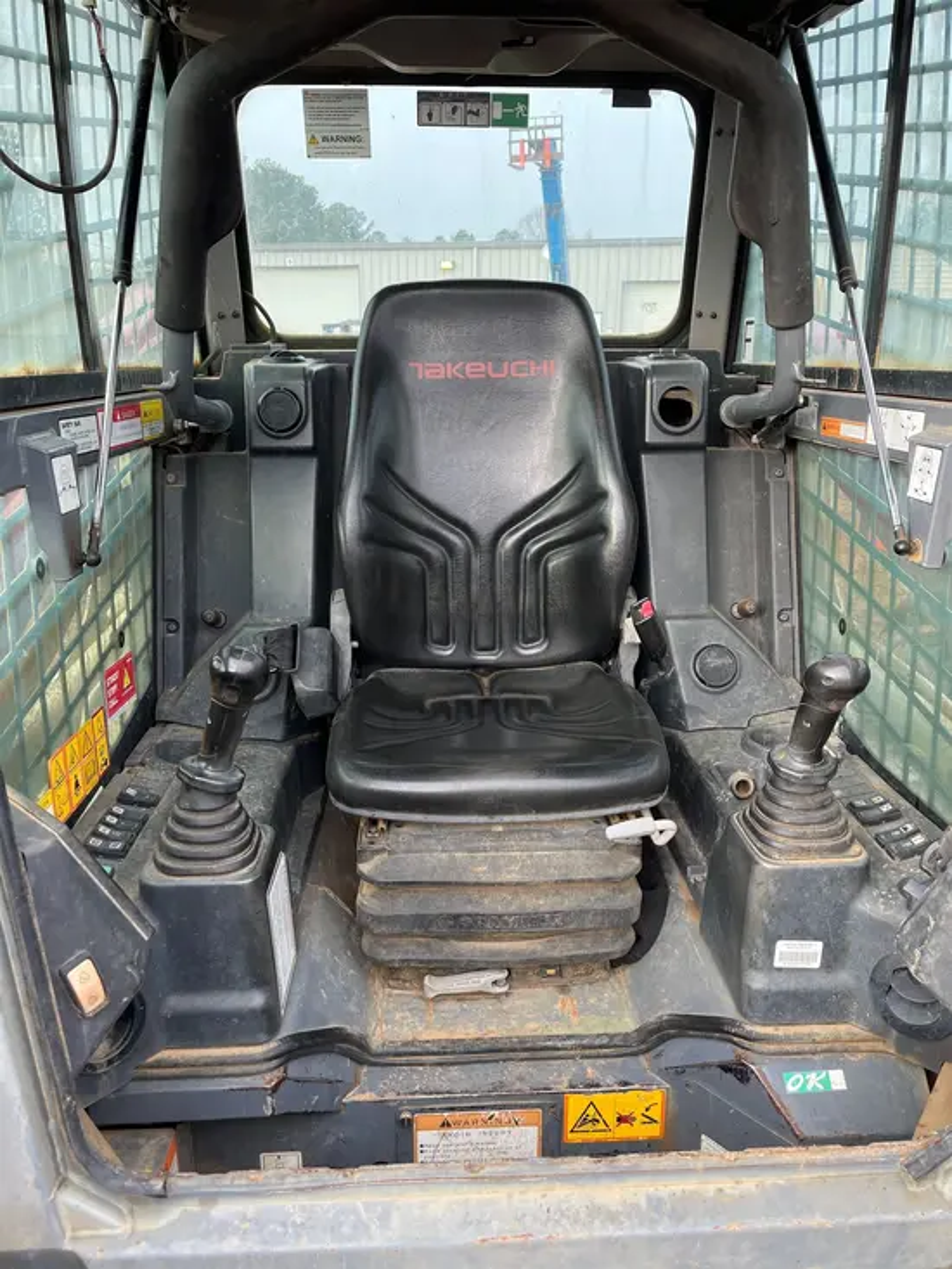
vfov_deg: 67.3
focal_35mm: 26
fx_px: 953
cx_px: 476
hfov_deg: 53.1
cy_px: 634
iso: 40
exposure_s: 1/202
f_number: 1.6
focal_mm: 5.1
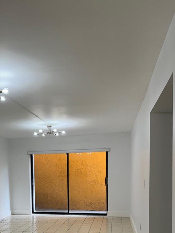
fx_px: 270
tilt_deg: -4.0
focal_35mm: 40
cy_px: 187
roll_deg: +0.6
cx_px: 45
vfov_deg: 44.5
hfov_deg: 35.2
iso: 80
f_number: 1.78
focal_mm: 6.86
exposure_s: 1/120
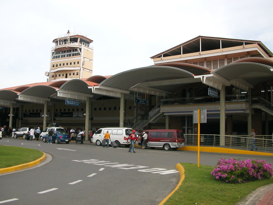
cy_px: 99
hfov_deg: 47.9
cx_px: 129
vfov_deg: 36.8
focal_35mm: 39
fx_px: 308
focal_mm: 5.6
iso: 100
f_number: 2.7
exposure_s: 1/949
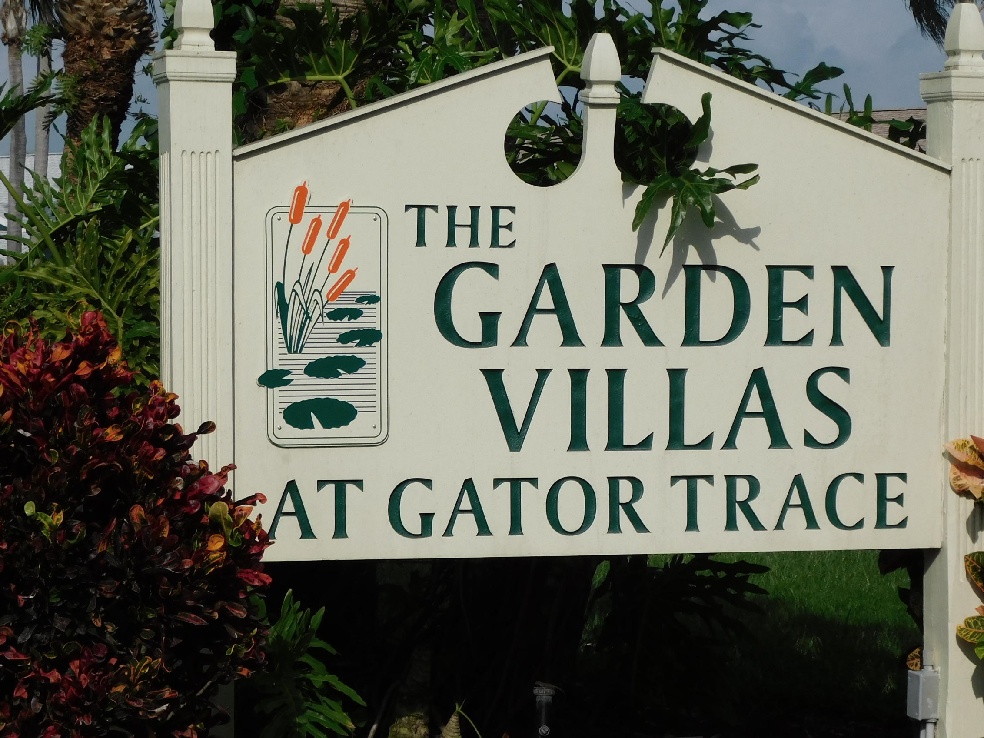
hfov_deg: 18.5
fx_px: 3013
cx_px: 583
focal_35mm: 106
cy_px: 378
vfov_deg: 14.0
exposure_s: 1/640
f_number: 8.8
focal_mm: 14.2
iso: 125
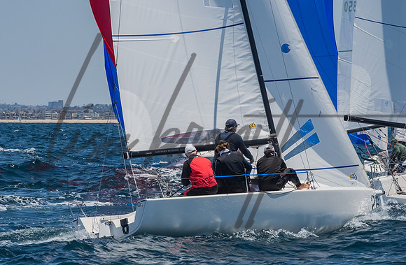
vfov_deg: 5.8
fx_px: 2613
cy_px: 125
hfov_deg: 8.9
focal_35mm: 233
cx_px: 188
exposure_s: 1/1600
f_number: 14
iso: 640
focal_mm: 140
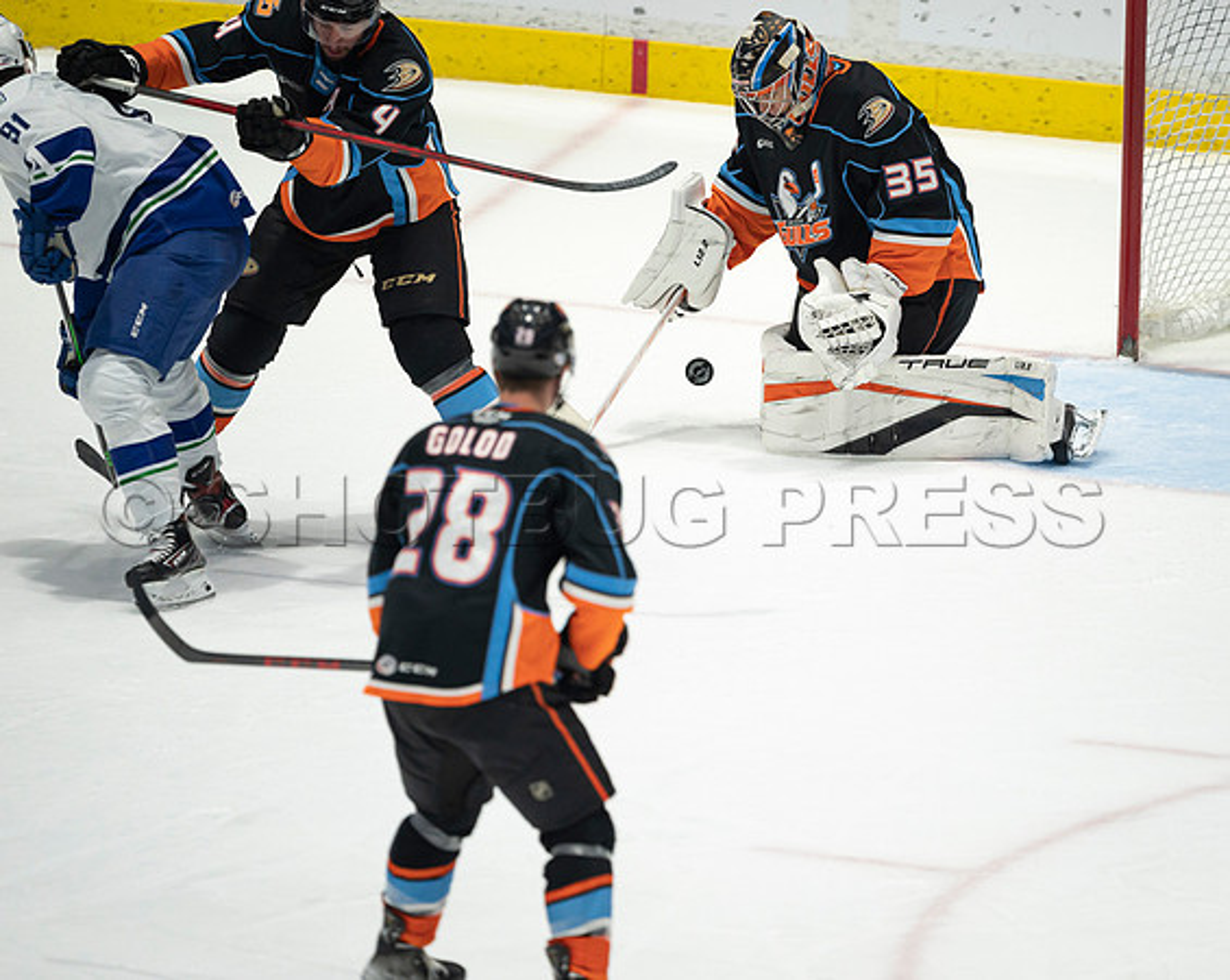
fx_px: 25475
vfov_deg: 2.2
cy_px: 493
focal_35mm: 701
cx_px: 753
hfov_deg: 2.8
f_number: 4
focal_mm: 600
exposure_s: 1/640
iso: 1600
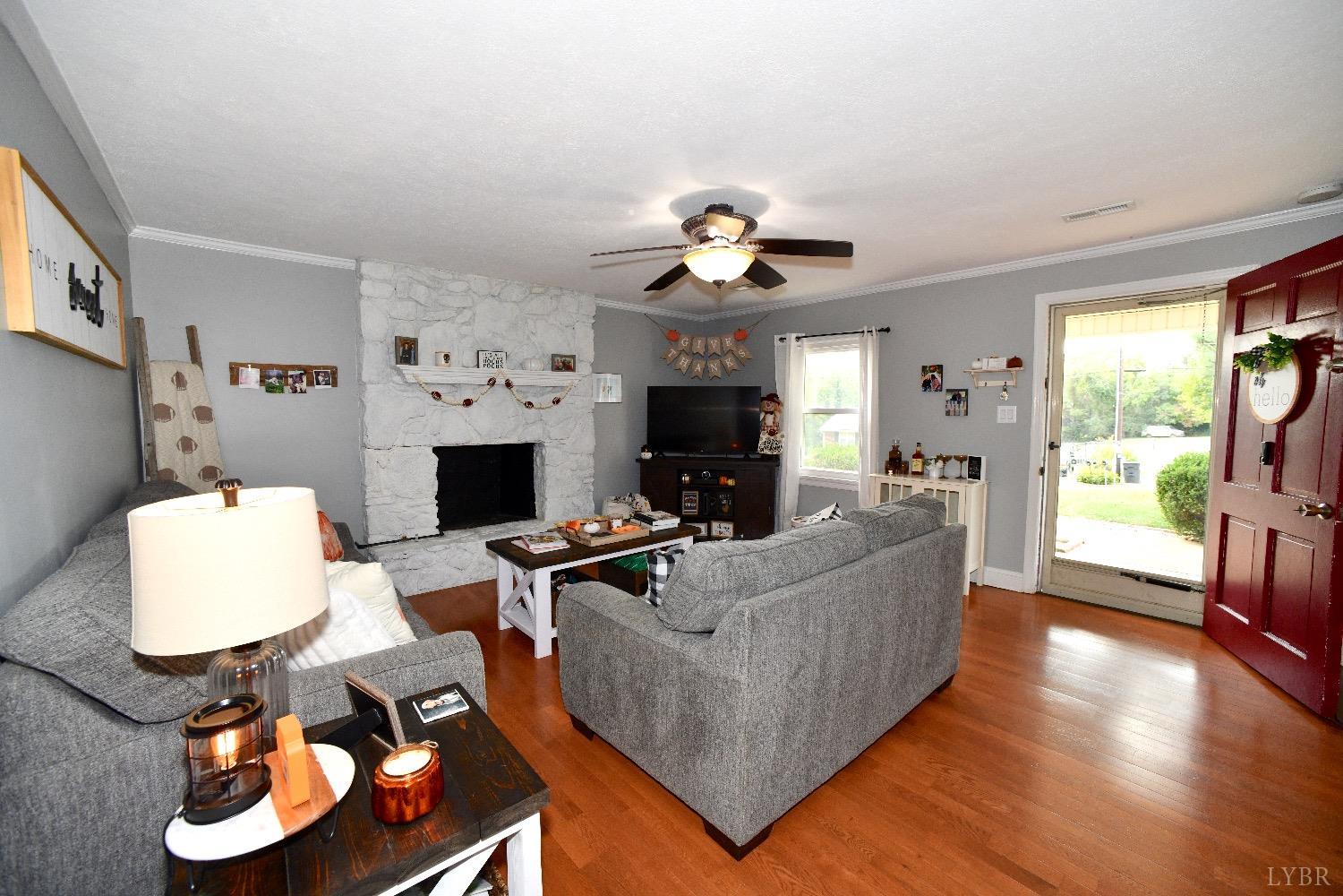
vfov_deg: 81.2
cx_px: 672
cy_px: 448
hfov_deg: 104.3
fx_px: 522
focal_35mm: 14
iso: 1250
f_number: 9
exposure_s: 1/60
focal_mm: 14
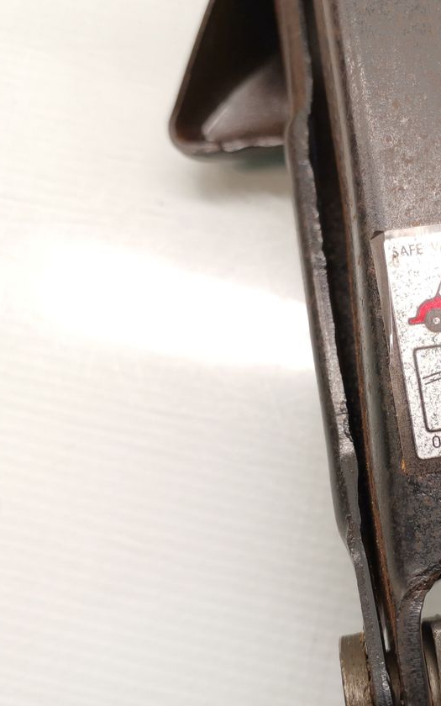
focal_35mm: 42
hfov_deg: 29.2
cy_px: 376
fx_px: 808
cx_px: 407
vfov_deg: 47.2
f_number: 1.8
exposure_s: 1/50
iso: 100
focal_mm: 4.75
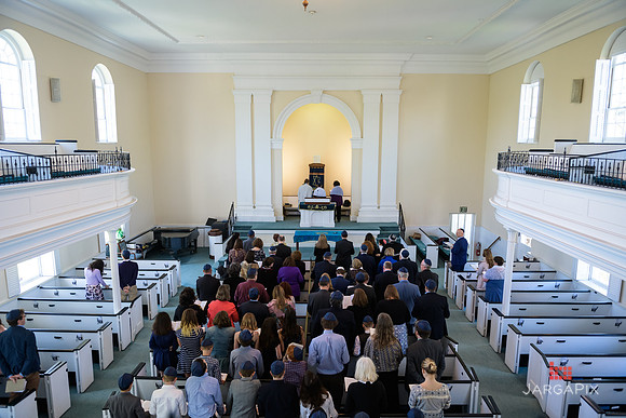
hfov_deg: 73.7
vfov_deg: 53.2
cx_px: 313
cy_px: 209
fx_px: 417
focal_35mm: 24
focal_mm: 24
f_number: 3.2
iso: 1000
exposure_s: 1/200
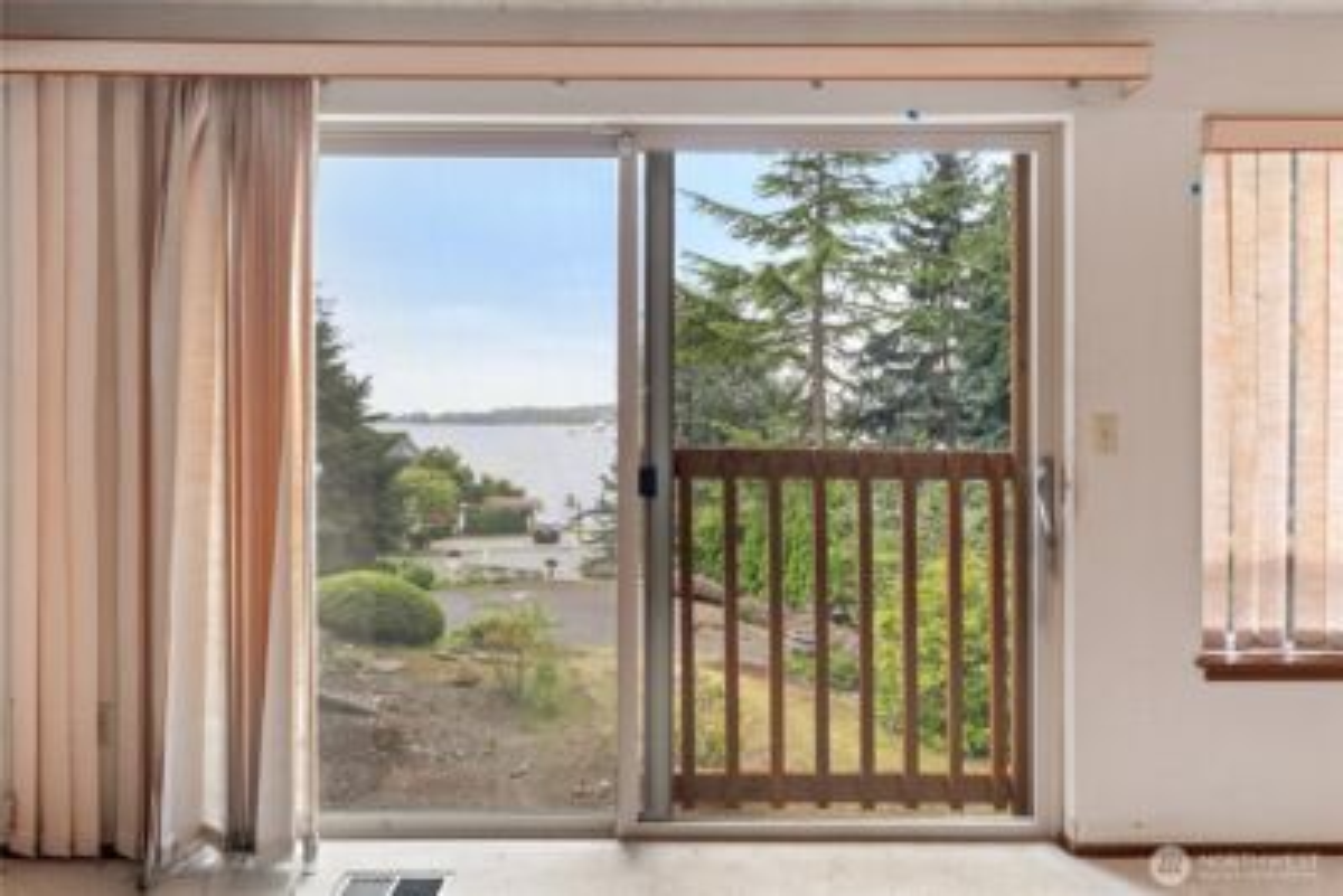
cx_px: 672
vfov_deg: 59.5
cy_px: 448
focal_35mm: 21
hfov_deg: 81.2
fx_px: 784
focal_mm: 21
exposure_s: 1/8
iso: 125
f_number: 8
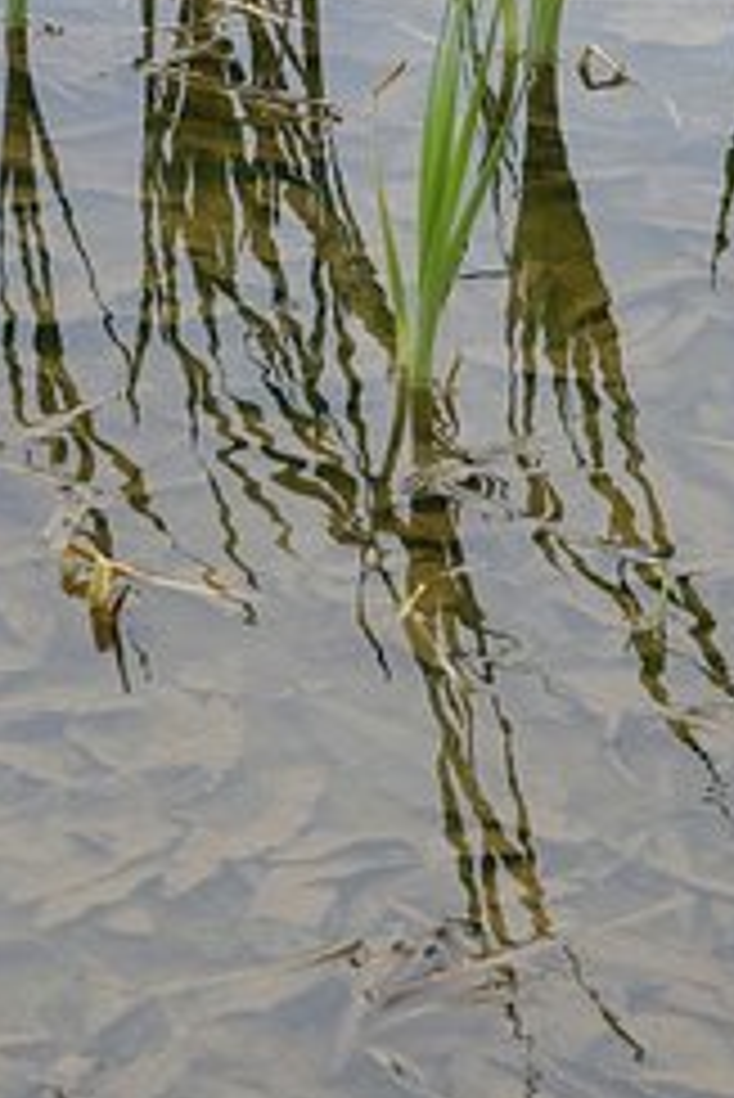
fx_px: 7208
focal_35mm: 236
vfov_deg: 8.7
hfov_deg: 5.8
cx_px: 257
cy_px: 189
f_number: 7.1
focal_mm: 75
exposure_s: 1/400
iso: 200
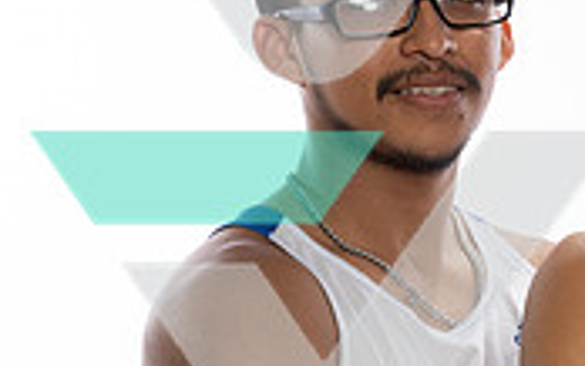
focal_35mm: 163
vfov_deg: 8.0
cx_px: 888
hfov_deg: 12.2
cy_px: 311
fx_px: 2600
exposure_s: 1/250
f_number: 11
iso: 1250
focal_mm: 48
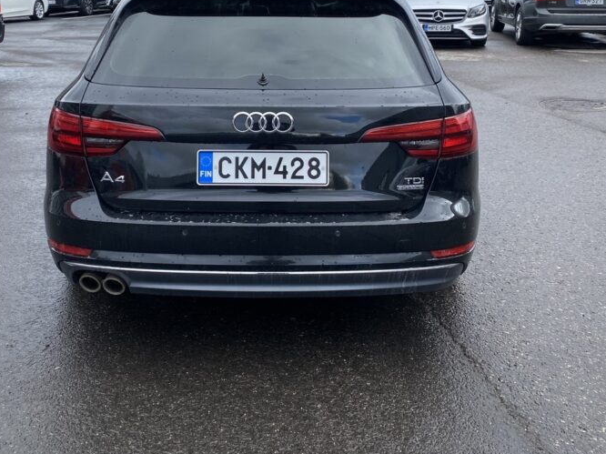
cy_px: 117
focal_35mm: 40
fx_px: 700
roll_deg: +0.5
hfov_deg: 46.7
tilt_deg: -11.6
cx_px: 270
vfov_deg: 35.2
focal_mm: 4.25
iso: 32
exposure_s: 1/1135
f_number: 1.8
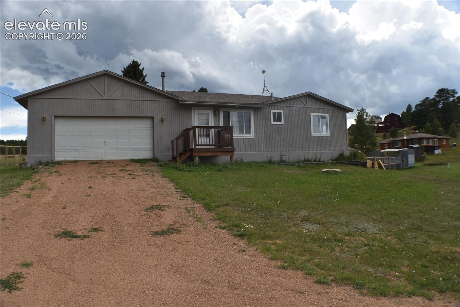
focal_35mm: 33
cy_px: 154
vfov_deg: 40.0
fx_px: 422
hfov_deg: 57.2
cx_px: 230
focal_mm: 22
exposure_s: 1/200
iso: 100
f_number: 9
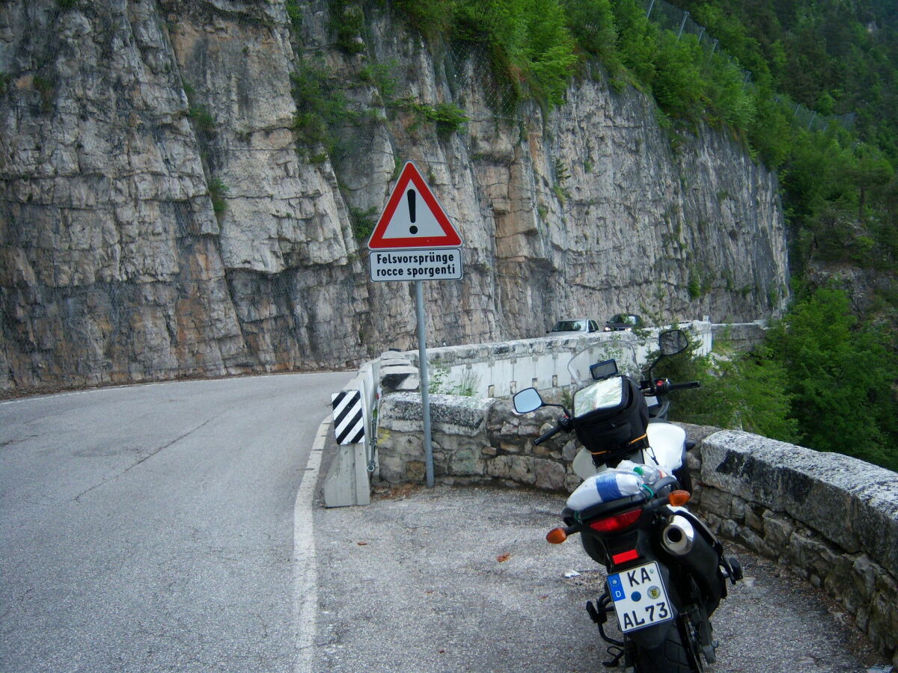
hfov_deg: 51.4
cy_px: 336
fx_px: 934
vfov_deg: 39.7
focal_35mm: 36
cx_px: 449
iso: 80
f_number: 2.8
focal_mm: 7.5
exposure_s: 1/200
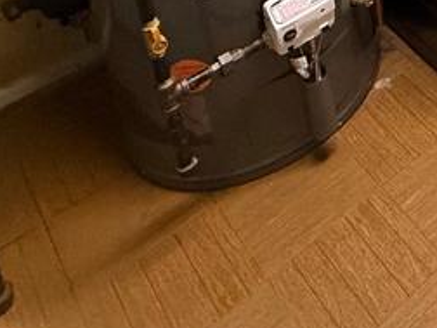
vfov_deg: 18.2
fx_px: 720
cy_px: -312
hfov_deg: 25.3
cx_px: 661
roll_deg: +0.7
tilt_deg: -16.6
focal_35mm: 57
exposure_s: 1/60
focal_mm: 2.22
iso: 400
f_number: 2.2
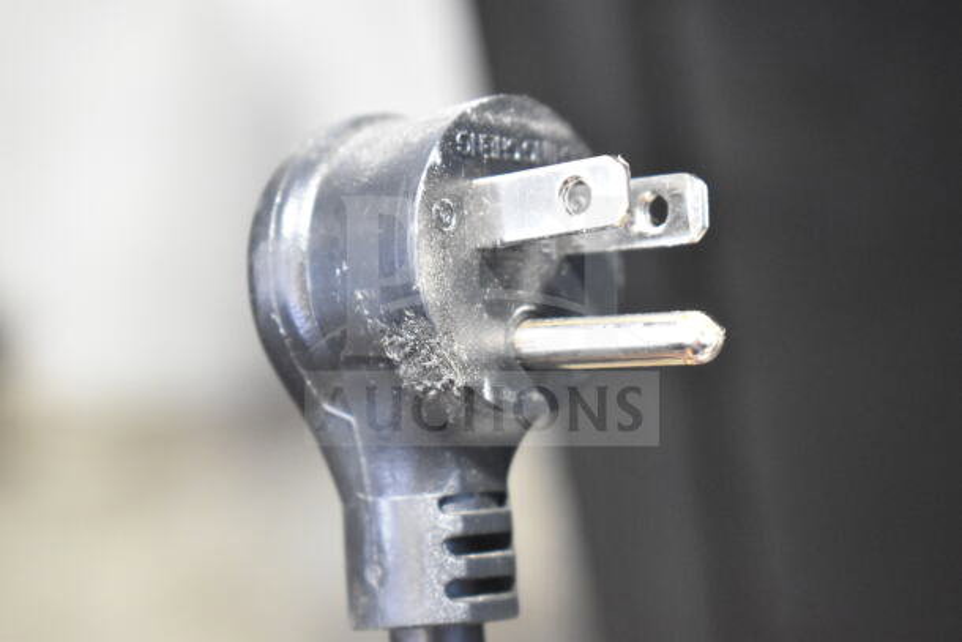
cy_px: 321
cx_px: 481
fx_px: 2205
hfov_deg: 24.6
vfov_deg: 16.6
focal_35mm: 82
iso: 6400
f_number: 5.6
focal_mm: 55
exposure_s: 1/100
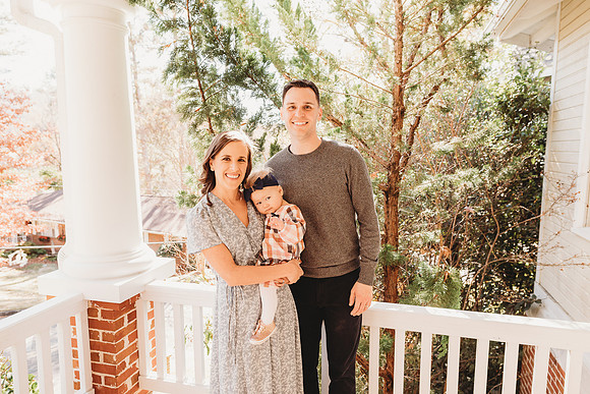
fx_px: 393
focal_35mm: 24
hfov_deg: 73.7
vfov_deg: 53.2
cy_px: 197
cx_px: 295
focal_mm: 24
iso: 400
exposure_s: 1/200
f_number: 4.5
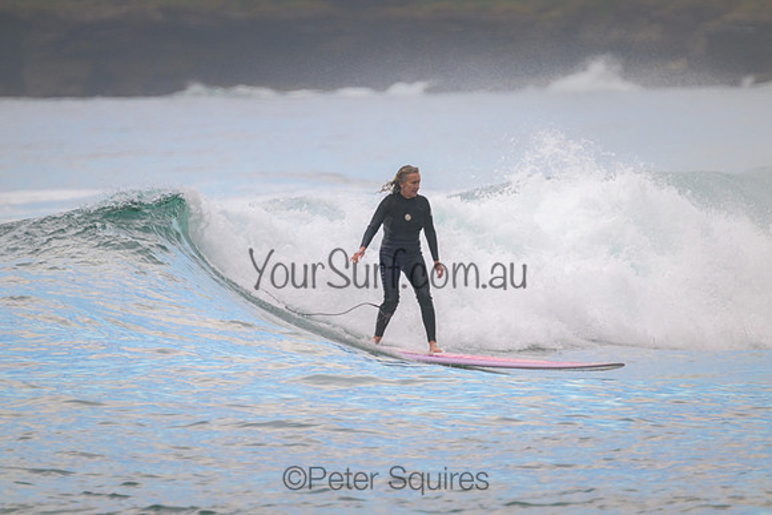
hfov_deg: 2.6
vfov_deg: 1.7
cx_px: 386
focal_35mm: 800
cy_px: 258
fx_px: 17159
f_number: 11
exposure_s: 1/320
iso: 1250
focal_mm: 800
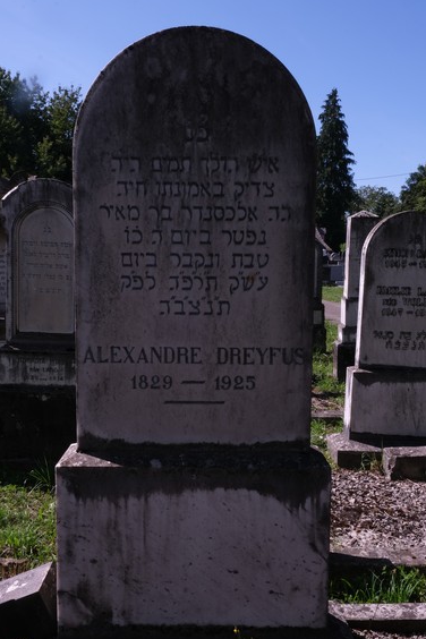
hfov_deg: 40.0
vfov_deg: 57.2
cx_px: 206
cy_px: 333
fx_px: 586
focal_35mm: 33
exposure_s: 1/38
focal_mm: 20.5
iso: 160
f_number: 22
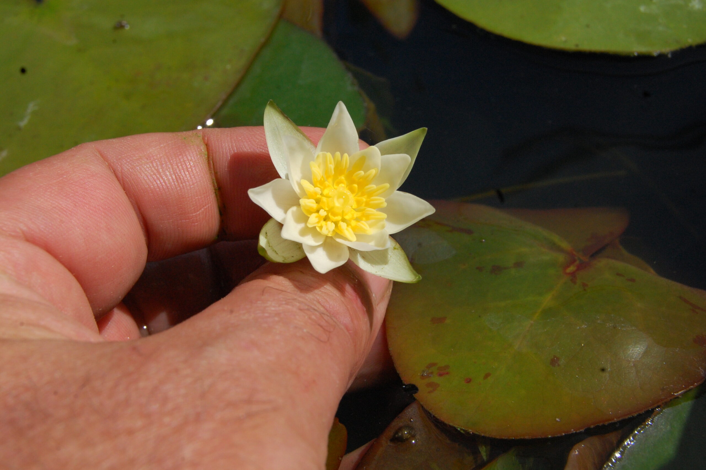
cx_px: 353
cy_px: 235
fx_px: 1176
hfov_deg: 33.4
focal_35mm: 60
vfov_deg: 22.6
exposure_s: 1/1000
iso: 800
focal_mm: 40
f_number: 16
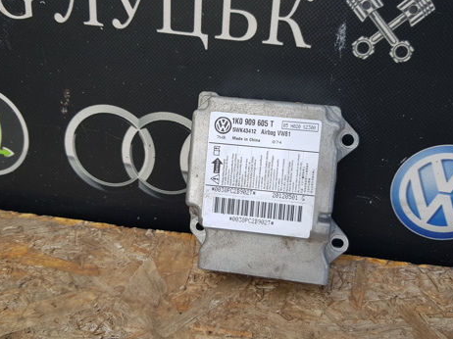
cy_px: 158
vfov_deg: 39.6
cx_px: 247
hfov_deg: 51.3
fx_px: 471
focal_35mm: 36
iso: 40
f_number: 1.7
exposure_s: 1/487
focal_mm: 4.2
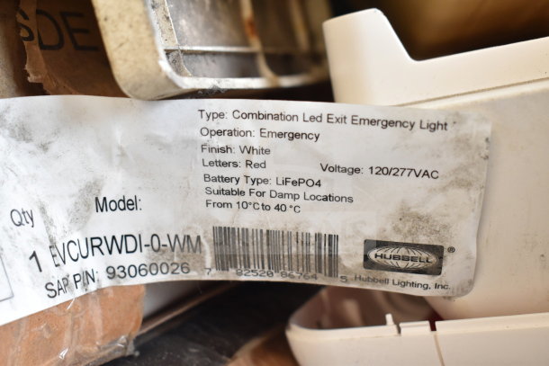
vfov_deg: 25.8
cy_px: 183
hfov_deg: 37.8
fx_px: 801
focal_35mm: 52
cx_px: 274
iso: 1400
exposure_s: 1/60
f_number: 4.5
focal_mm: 35
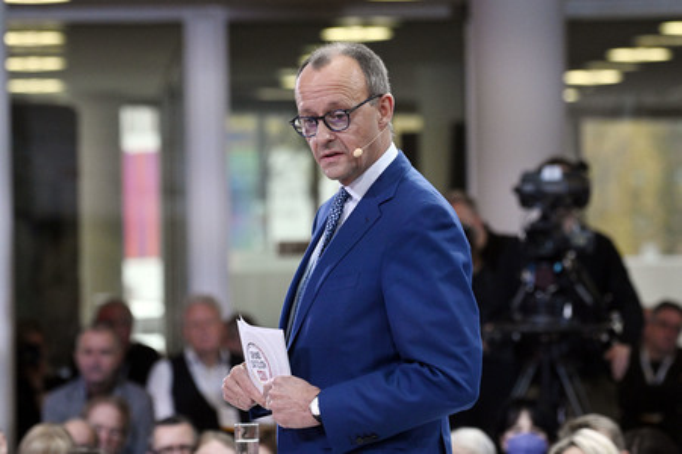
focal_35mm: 210
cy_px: 227
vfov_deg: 6.5
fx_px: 3975
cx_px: 341
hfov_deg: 9.8
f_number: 5.6
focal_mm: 210
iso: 6400
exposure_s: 1/800
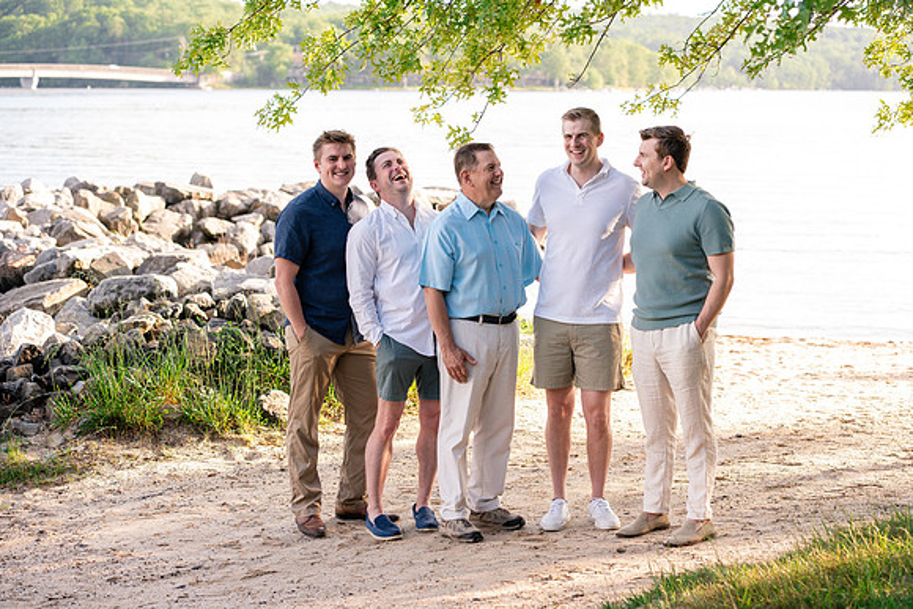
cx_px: 456
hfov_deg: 23.9
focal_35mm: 85
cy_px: 304
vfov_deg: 16.1
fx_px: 2156
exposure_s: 1/500
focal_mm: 85
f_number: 4.5
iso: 800
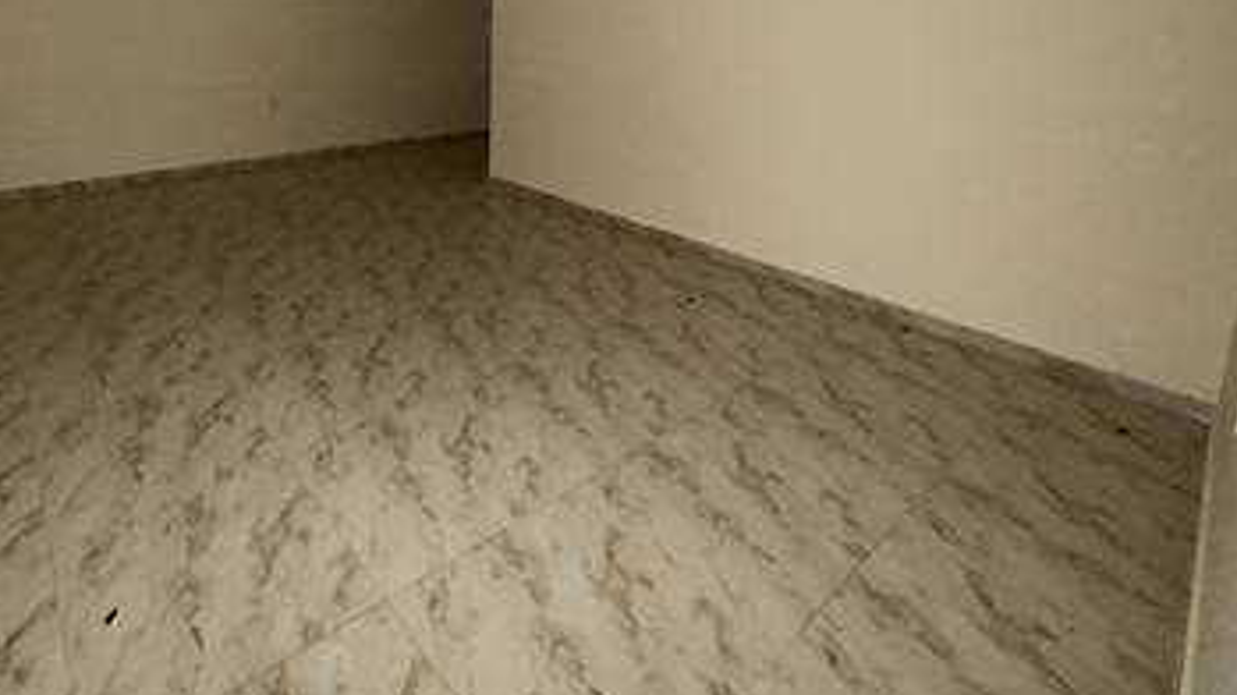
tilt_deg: -9.3
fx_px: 656
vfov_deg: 52.0
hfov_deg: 85.0
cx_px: 466
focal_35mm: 20
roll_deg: -0.3
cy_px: 133
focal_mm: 2.22
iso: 400
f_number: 2.2
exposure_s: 1/16
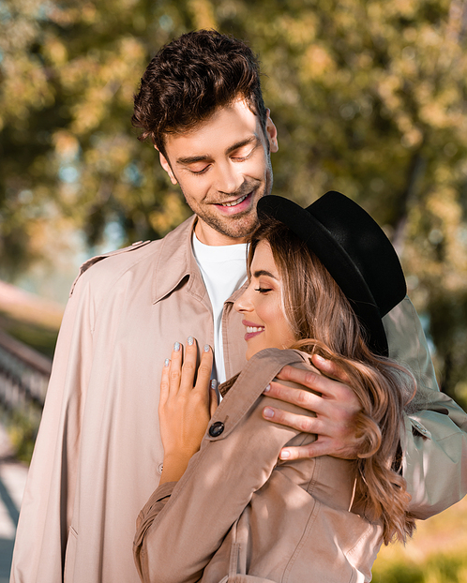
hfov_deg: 13.6
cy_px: 304
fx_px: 1951
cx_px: 234
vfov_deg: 17.0
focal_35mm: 113
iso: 100
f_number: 5
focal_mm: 100
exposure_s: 1/400
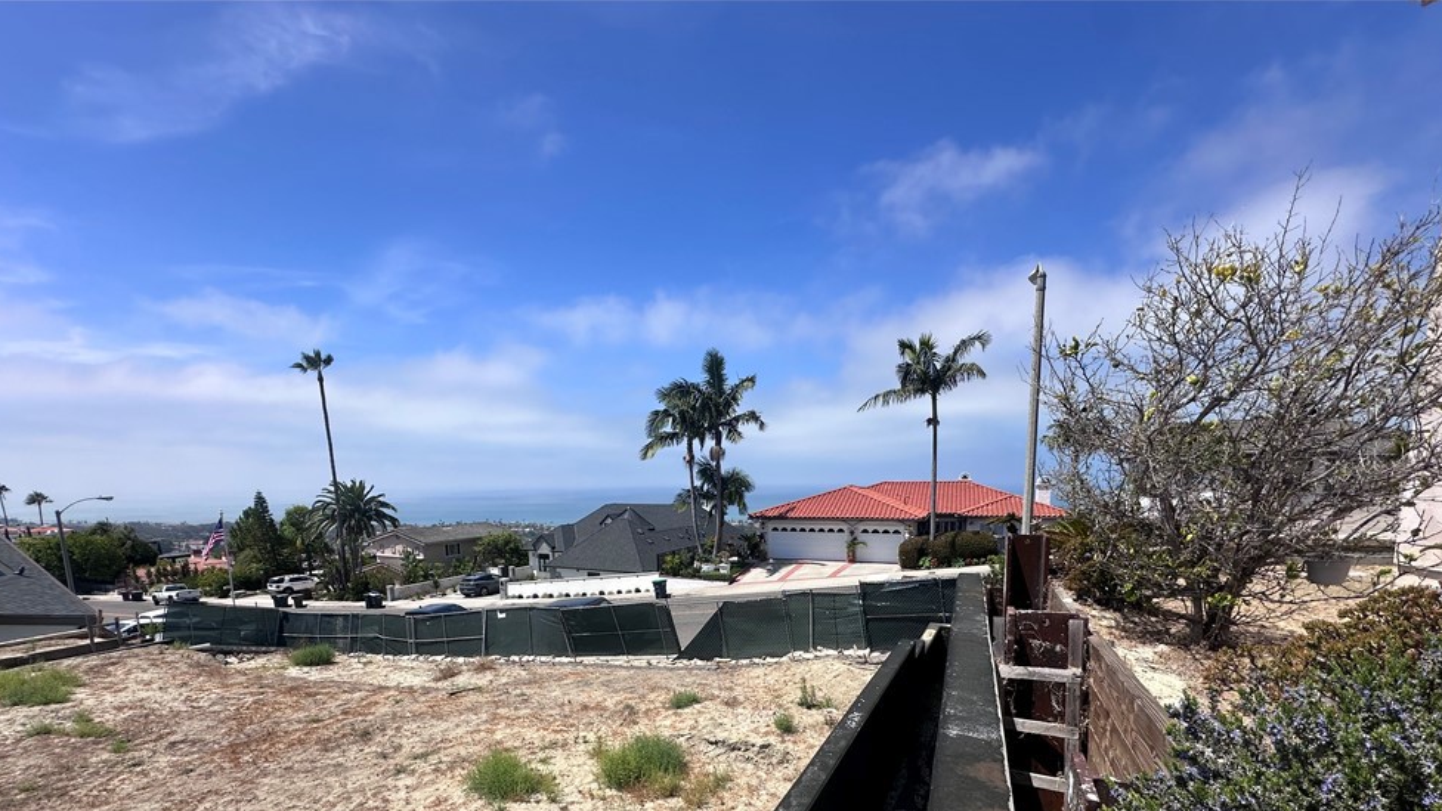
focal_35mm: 16
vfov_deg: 64.6
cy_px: 566
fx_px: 612
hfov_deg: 99.4
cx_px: 718
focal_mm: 2.22
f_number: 2.2
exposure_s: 1/2564
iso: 50
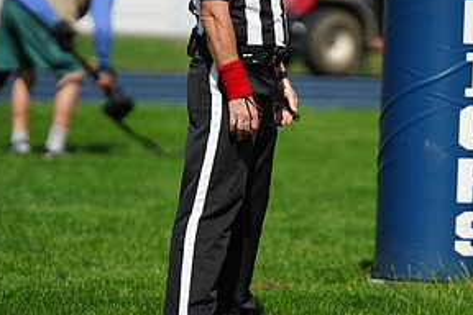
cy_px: 57
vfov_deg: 2.5
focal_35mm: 552
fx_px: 7252
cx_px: 296
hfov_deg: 3.7
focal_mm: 274
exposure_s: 1/8000
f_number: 2.8
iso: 400
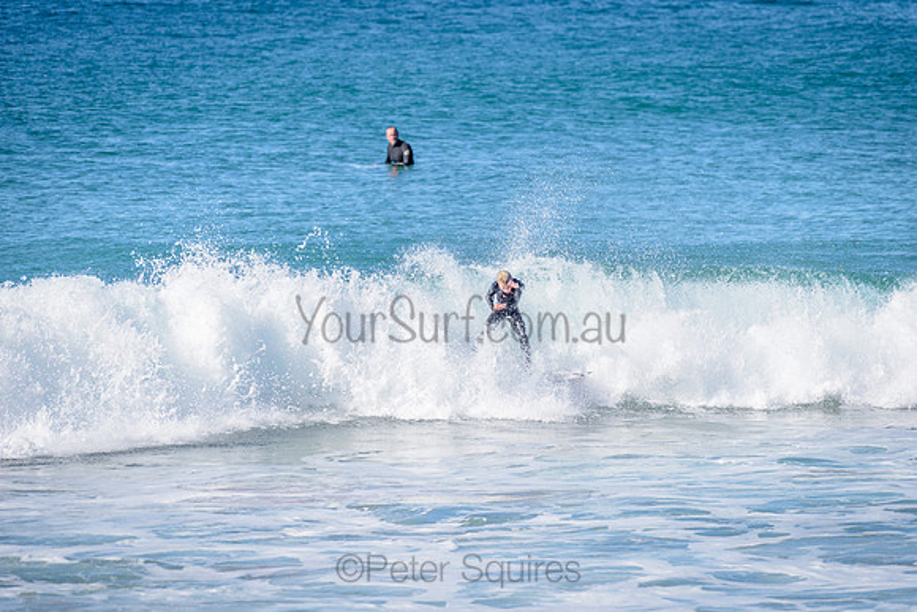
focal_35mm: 500
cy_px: 306
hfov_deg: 4.1
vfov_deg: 2.8
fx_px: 12738
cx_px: 458
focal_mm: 500
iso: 220
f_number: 5.6
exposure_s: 1/2000
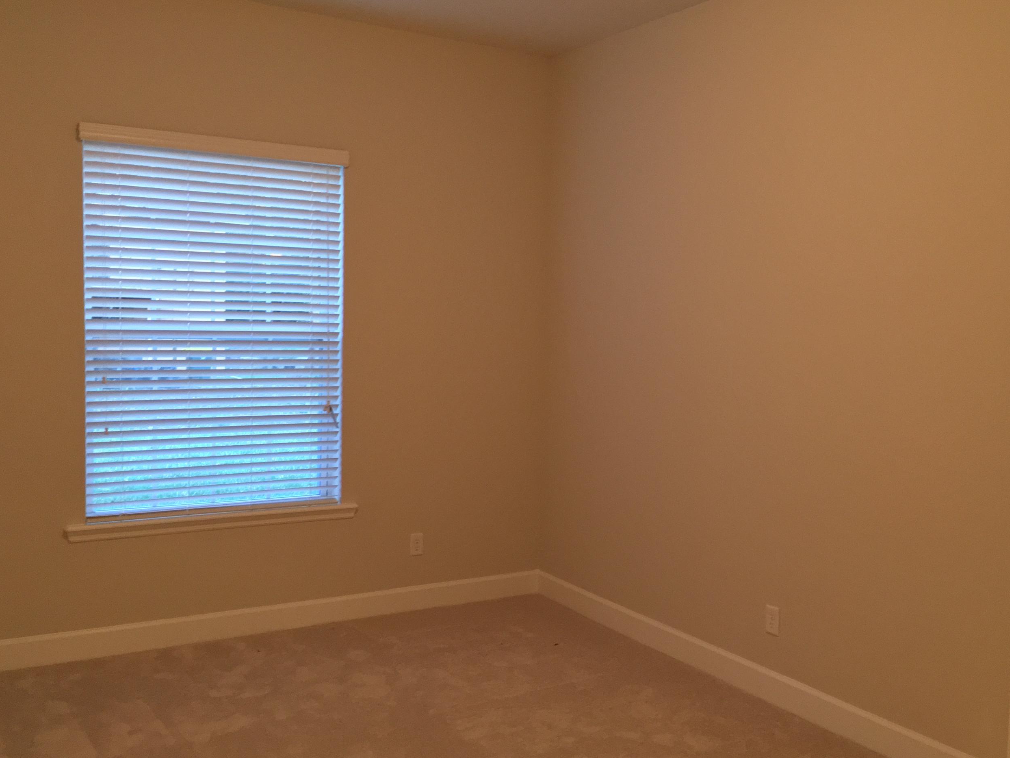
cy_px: 392
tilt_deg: -4.1
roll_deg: -1.6
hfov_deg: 52.5
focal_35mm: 35
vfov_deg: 40.7
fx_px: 1021
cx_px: 563
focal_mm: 4.15
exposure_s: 1/30
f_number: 2.2
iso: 160
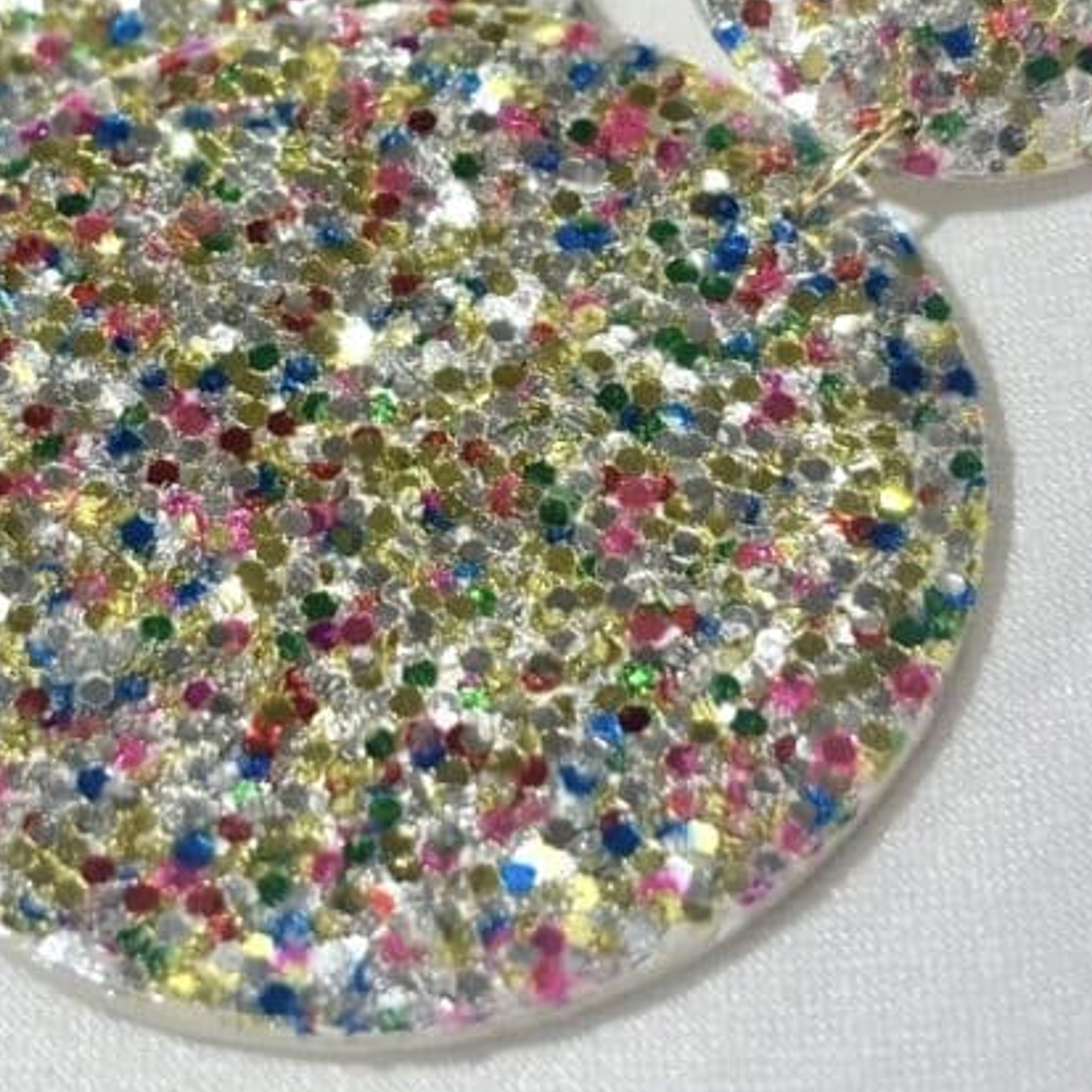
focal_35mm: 114
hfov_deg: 15.3
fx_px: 4069
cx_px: 412
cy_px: 190
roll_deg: +13.0
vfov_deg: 15.2
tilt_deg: -41.1
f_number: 1.6
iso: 32
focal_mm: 5.96
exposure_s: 1/236
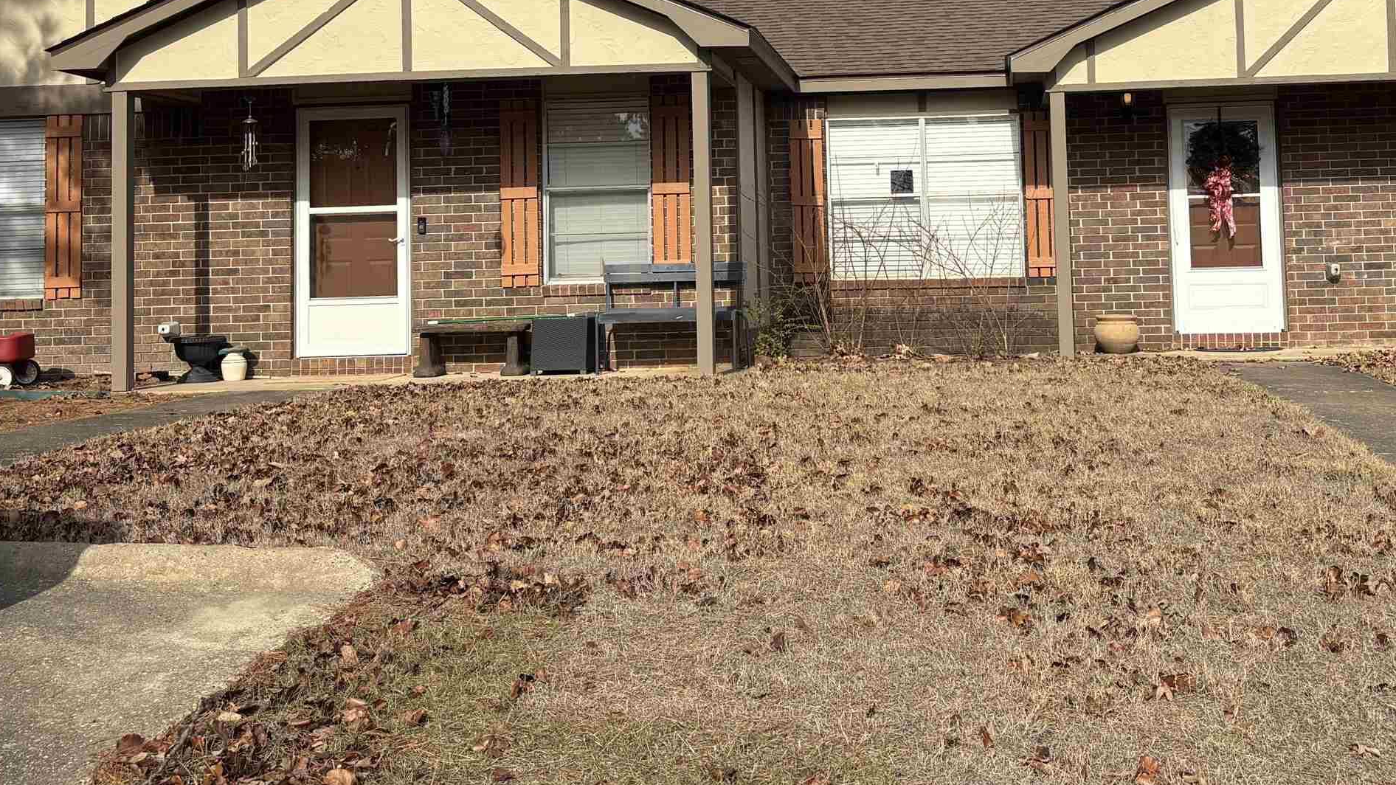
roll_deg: +0.5
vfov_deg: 25.5
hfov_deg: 44.4
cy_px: 155
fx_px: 1703
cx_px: 818
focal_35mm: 46
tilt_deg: +3.4
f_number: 1.6
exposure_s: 1/3937
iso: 50
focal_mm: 5.96
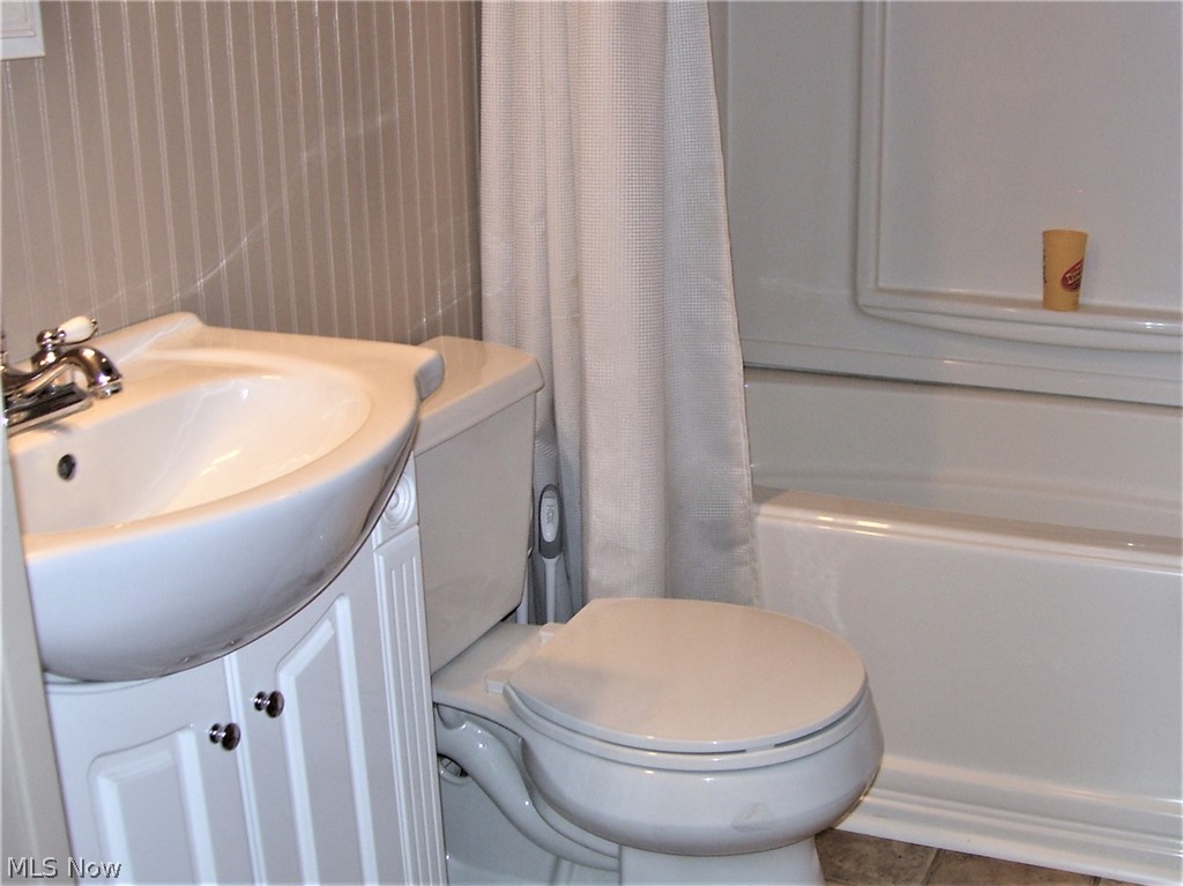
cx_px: 592
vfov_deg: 39.6
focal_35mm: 36
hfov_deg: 51.4
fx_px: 1230
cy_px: 443
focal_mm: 6
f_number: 2.7
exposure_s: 1/60
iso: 80
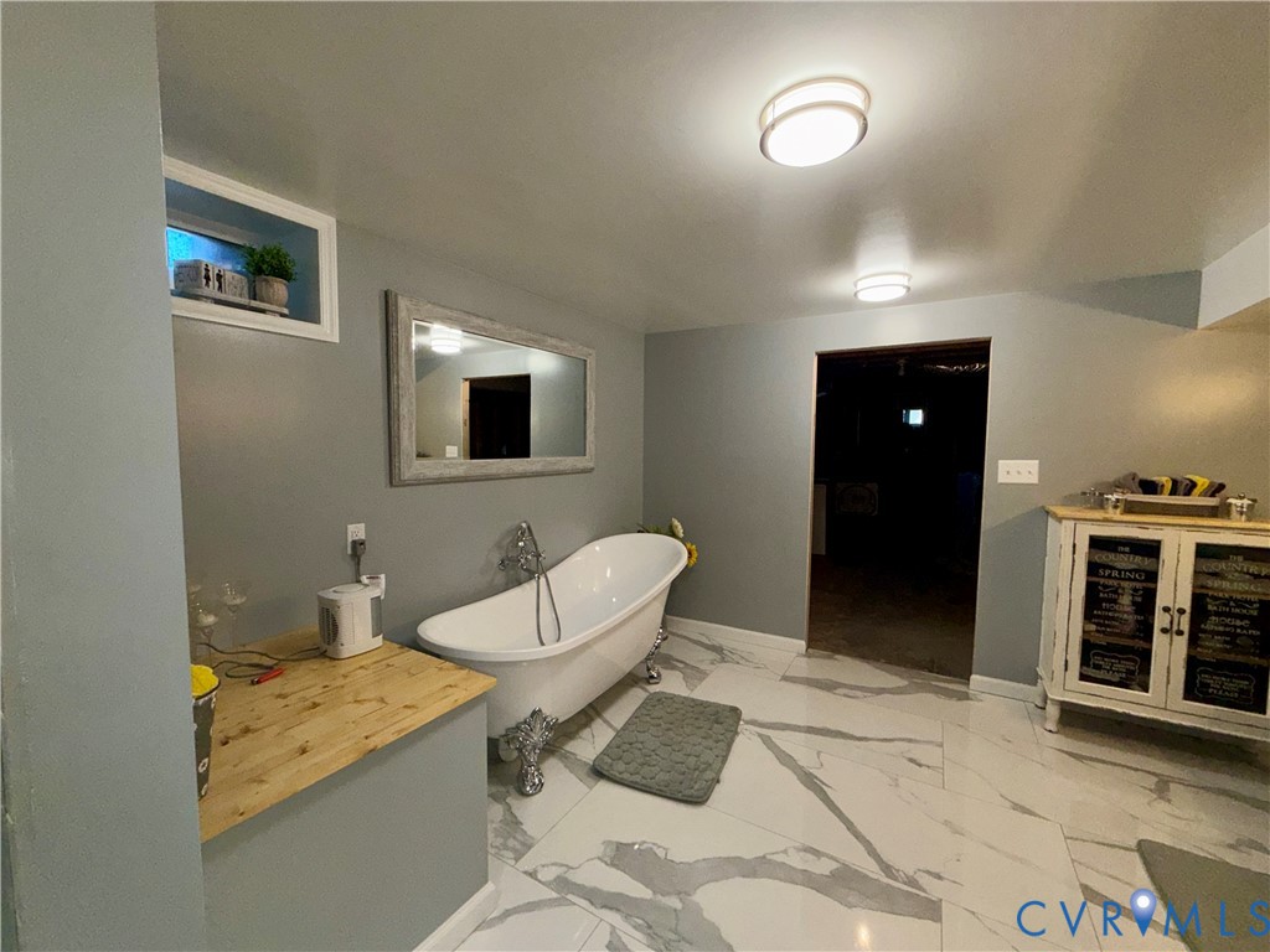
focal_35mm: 14
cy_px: 476
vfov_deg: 85.7
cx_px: 635
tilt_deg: -3.9
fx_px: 514
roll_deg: +0.0
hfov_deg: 102.1
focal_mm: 2.22
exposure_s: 1/120
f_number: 2.2
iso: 64
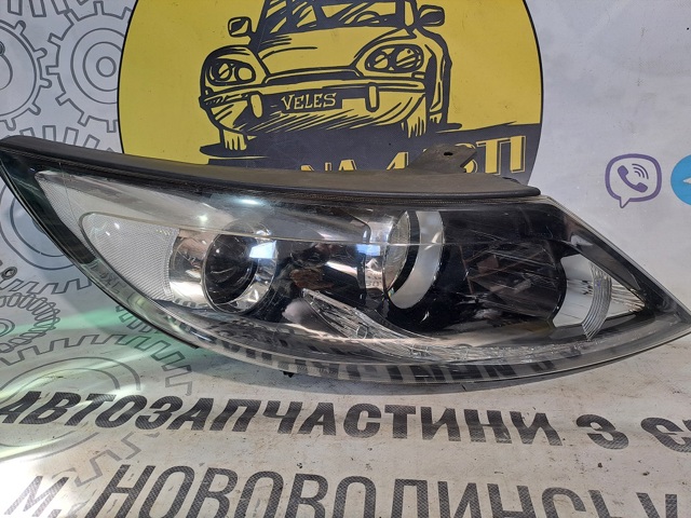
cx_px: 346
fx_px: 499
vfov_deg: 54.9
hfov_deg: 69.4
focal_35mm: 25
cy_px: 259
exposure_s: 1/50
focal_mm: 4.65
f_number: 1.8
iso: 50
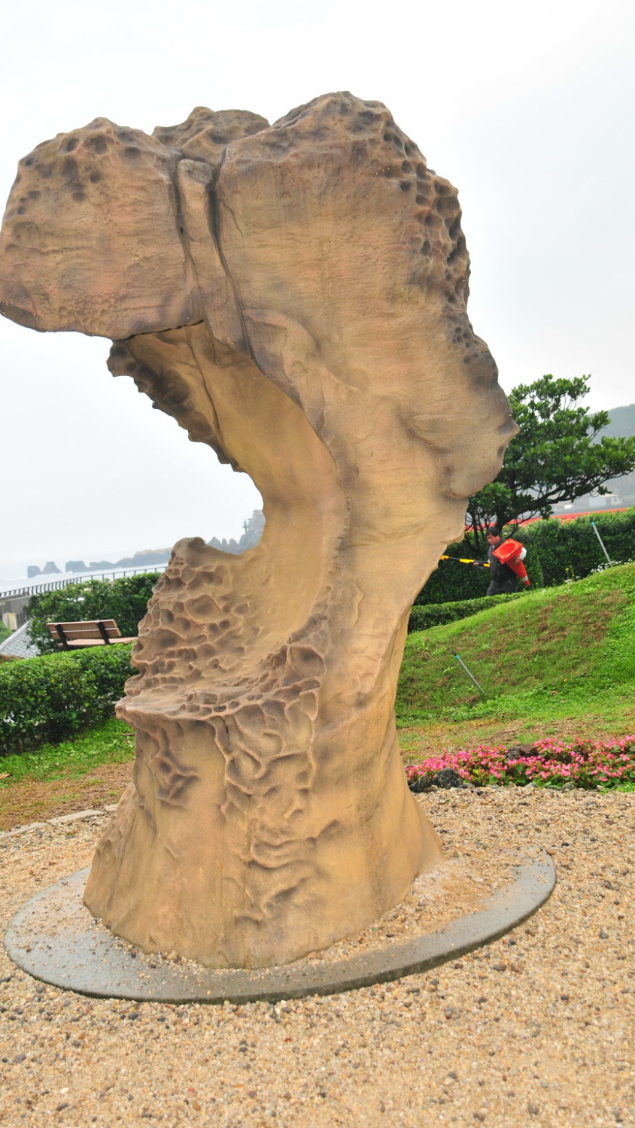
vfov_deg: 47.8
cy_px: 563
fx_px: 1273
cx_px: 314
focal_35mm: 43
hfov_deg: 28.0
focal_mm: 27
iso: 200
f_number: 5.6
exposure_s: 1/250
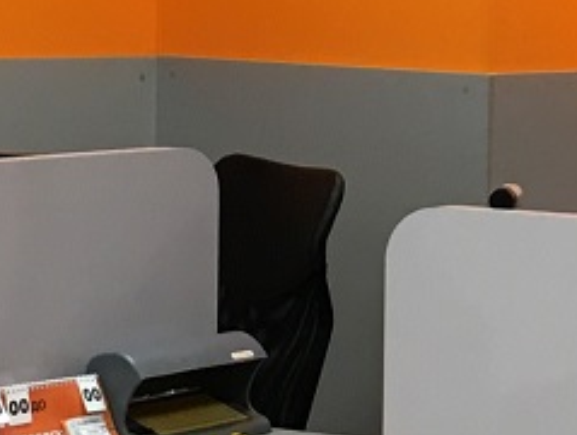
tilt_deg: -5.3
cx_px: 908
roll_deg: -1.9
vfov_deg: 8.7
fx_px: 2855
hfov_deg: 11.0
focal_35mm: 171
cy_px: 149
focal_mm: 4.15
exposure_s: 1/33
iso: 50
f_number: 2.2
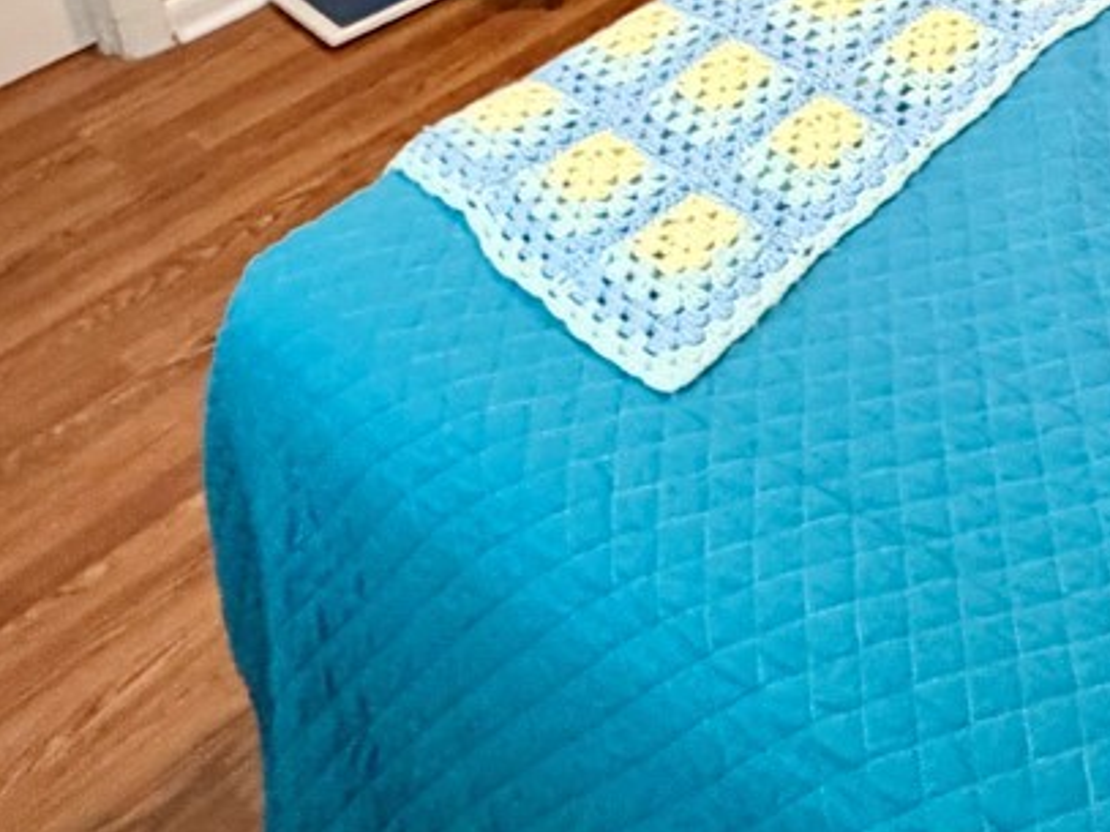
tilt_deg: -18.5
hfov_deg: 29.7
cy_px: -428
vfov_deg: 21.9
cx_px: 1347
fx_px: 1763
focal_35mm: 55
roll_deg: +1.5
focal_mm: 2.22
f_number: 2.2
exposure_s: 1/60
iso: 320
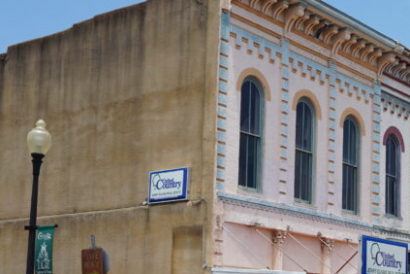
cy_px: 252
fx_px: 868
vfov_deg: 17.6
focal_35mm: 76
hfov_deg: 25.3
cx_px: 405
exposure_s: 1/125
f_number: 11
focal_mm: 21
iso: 100
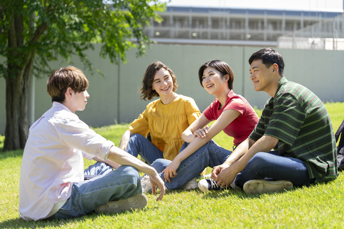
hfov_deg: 28.8
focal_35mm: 70
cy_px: 114
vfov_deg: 19.5
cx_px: 172
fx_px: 669
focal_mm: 70
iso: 64
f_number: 3.2
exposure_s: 1/320
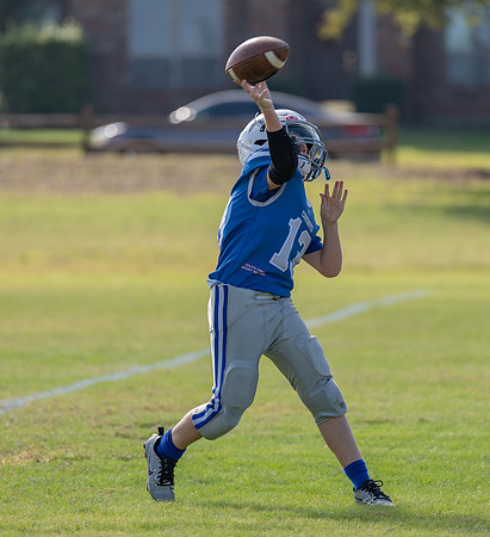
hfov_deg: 4.9
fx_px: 5752
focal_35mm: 343
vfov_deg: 5.3
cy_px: 266
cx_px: 264
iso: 100
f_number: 2.8
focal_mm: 200
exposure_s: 1/1250
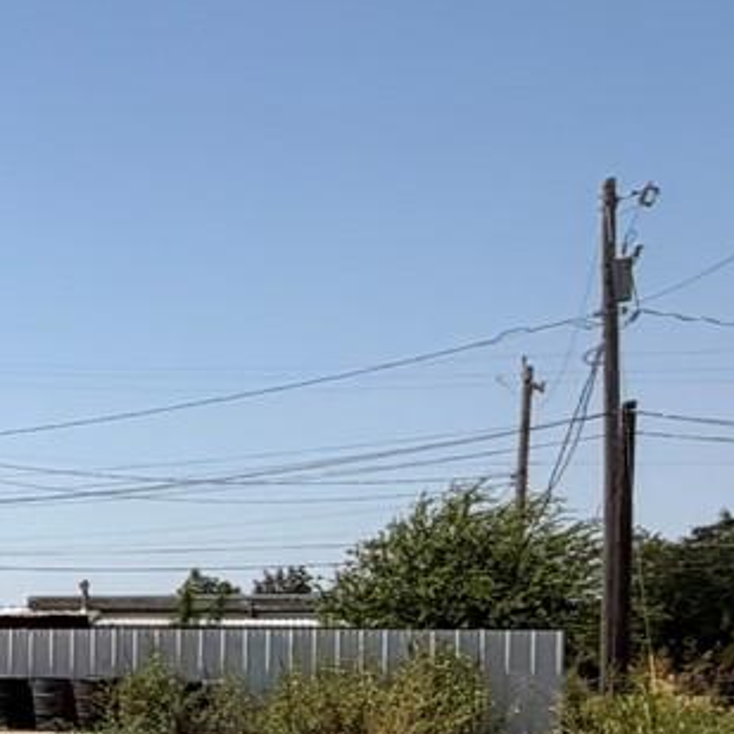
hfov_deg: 15.8
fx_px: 1967
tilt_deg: -3.2
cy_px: 713
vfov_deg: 20.5
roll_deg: +0.2
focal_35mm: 82
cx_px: -801
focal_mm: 2.22
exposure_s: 1/1312
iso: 20
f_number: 2.2
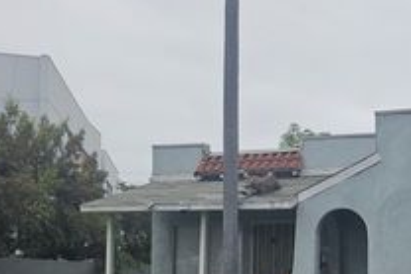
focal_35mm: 60
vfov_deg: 22.1
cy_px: 253
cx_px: 437
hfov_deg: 30.4
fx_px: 685
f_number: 1.8
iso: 50
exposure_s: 1/3882
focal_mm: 5
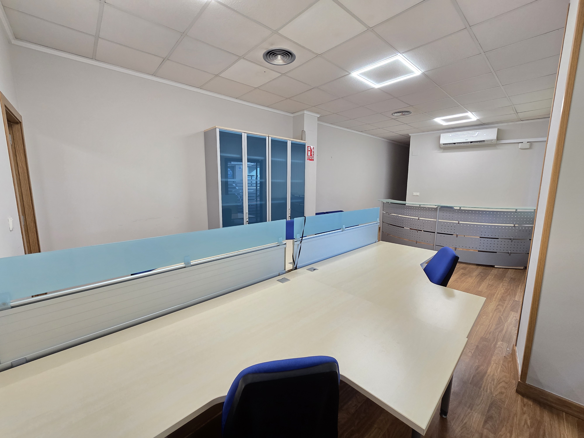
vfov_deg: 89.9
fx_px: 219
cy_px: 219
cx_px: 292
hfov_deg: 106.2
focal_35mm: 13
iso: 160
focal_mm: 2.2
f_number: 2.2
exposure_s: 1/50
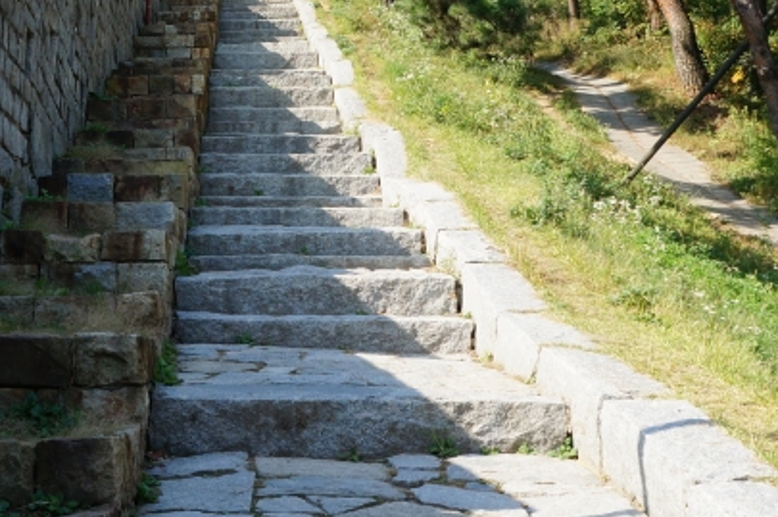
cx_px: 238
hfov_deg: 27.2
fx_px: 1597
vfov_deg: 17.9
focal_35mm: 74
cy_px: -15
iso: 200
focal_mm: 20
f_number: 11
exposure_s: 1/100
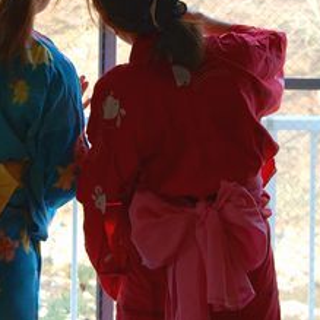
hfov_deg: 16.1
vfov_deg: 16.0
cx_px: 108
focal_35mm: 108
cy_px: 58
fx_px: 1131
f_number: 5
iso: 400
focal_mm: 31
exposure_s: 1/100
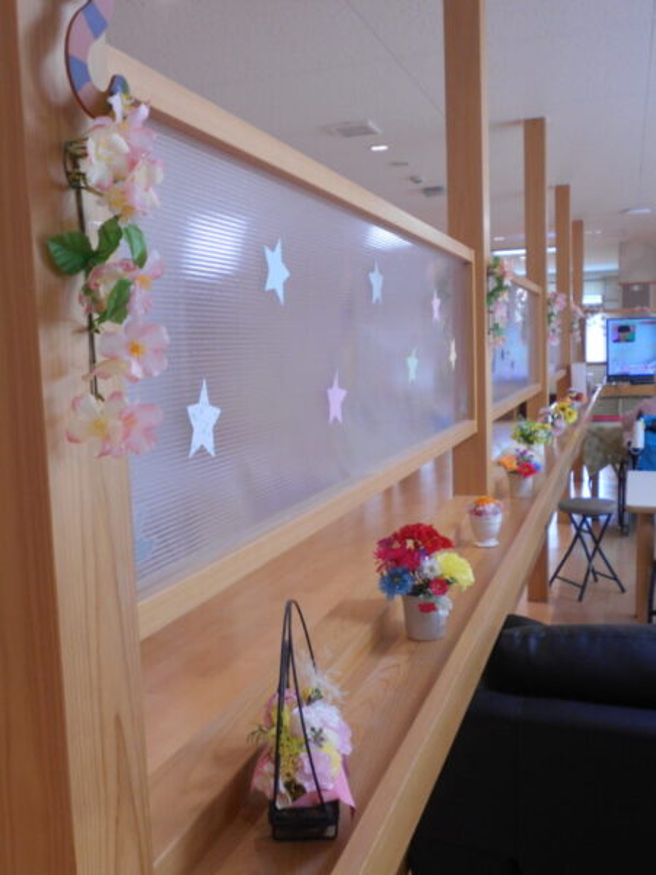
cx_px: 328
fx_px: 859
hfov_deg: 41.8
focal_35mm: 34
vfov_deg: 54.0
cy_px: 438
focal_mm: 5.8
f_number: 3.6
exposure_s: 1/30
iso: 125
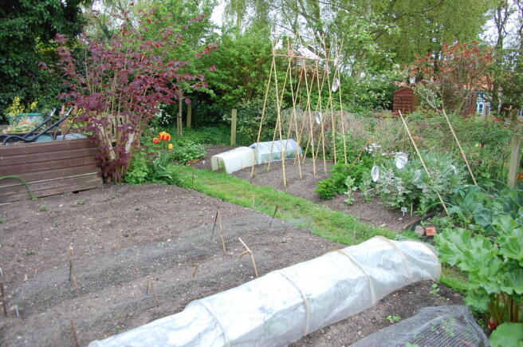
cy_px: 174
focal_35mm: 27
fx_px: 392
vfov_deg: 47.8
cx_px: 262
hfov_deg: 67.5
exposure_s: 1/125
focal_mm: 18
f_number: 5.6
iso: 280
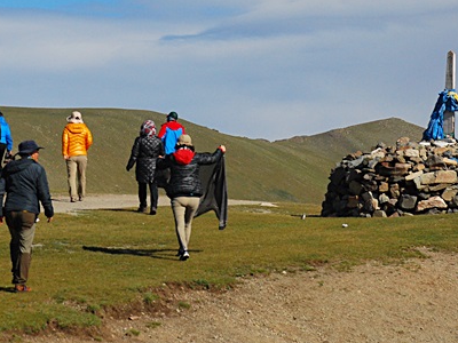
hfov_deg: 9.8
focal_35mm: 202
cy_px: 80
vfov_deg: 7.3
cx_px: 177
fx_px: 2673
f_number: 5.6
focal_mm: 70
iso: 400
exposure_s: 1/2500
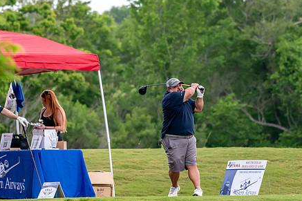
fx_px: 4511
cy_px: 105
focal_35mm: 538
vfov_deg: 2.6
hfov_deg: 3.8
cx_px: 148
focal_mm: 270
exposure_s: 1/2000
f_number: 5.6
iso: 1600
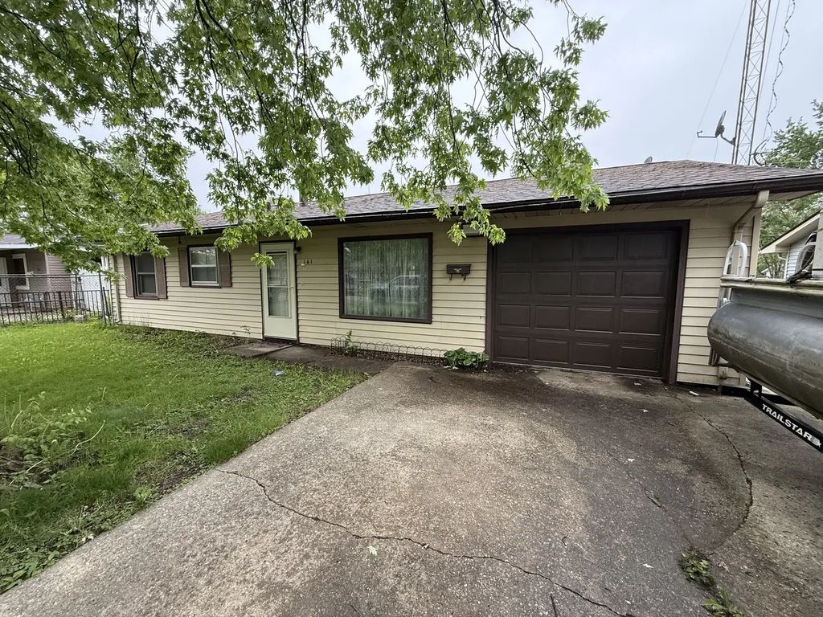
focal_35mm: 14
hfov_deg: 102.1
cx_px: 412
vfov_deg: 85.7
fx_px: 333
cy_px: 308
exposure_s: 1/99
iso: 160
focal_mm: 2.22
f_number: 2.2
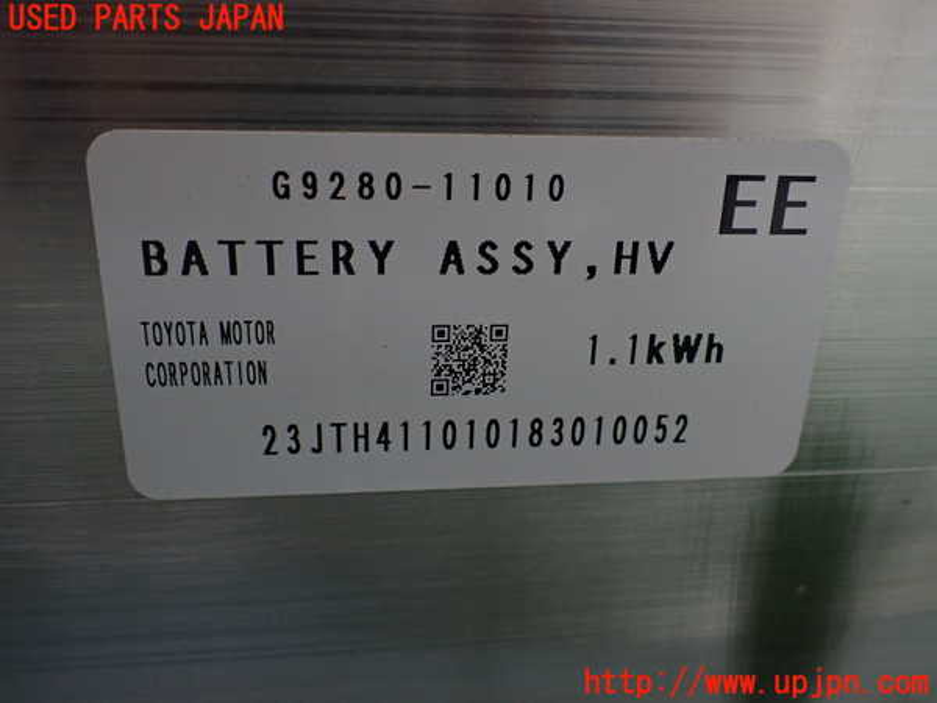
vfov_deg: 46.8
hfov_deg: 60.0
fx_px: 812
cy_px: 352
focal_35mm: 30
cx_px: 468
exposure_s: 1/125
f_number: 2.3
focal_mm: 5.4
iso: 320
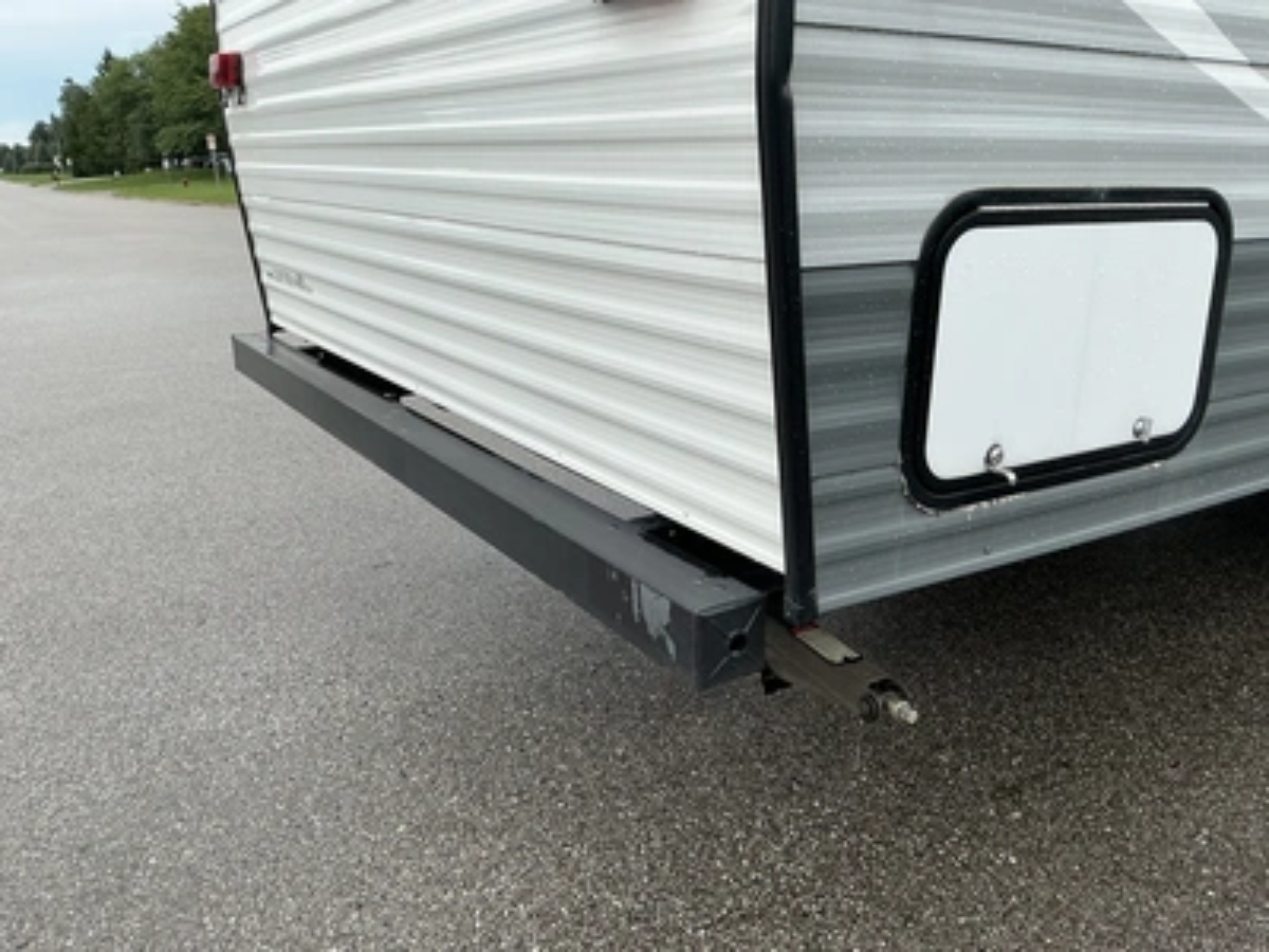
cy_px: 476
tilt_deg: -15.2
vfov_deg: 49.7
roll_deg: +2.9
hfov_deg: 63.4
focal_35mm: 28
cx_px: 634
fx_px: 1026
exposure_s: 1/739
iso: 25
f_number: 1.8
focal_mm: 3
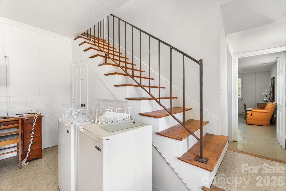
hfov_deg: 100.4
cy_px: 96
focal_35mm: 15
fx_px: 119
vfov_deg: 77.3
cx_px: 143
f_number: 4.5
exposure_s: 1/30
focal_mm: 10
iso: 500
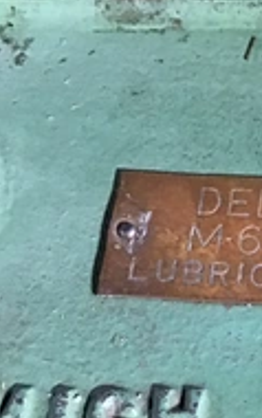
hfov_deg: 18.0
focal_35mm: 69
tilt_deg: -65.0
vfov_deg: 28.3
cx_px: 310
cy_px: 400
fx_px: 787
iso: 200
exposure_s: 1/17
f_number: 2.4
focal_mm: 3.3
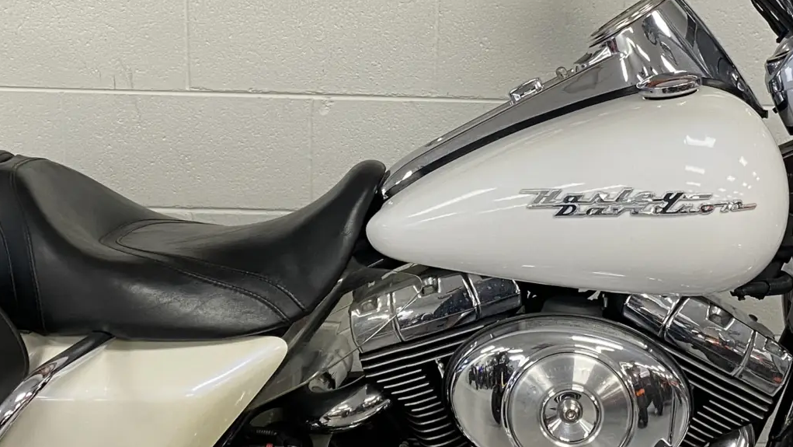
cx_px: 415
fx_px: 1493
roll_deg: -1.0
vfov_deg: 17.0
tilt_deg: -17.2
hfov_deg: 29.7
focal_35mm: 71
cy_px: 144
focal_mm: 4.25
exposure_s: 1/50
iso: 80
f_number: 1.8
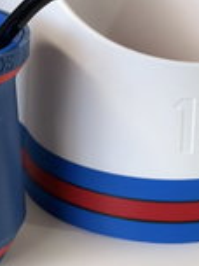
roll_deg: -1.3
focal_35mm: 168
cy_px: -66
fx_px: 1288
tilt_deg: -15.3
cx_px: -54
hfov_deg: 8.7
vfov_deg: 11.5
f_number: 1.78
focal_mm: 6.86
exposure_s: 1/50
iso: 125
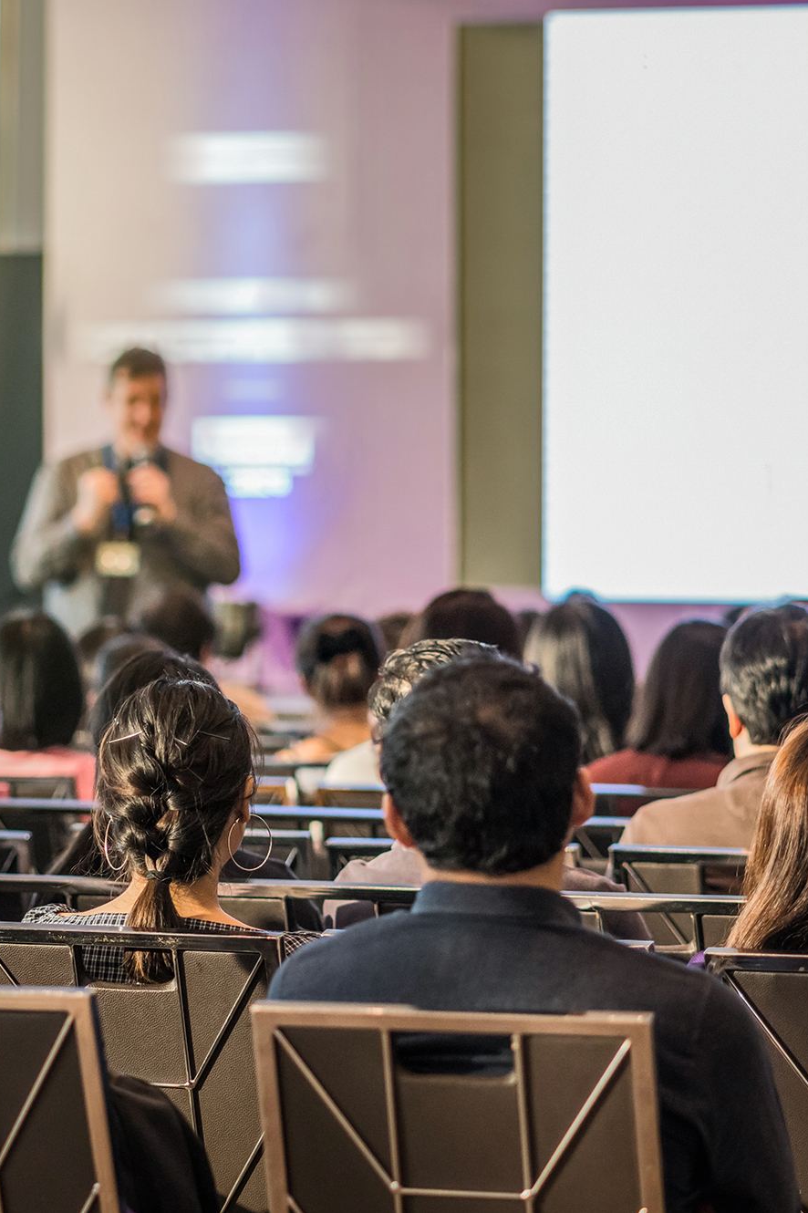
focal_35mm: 192
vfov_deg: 10.7
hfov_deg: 7.2
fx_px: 6459
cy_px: 607
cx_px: 347
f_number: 2.2
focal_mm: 85
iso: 1000
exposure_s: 1/125
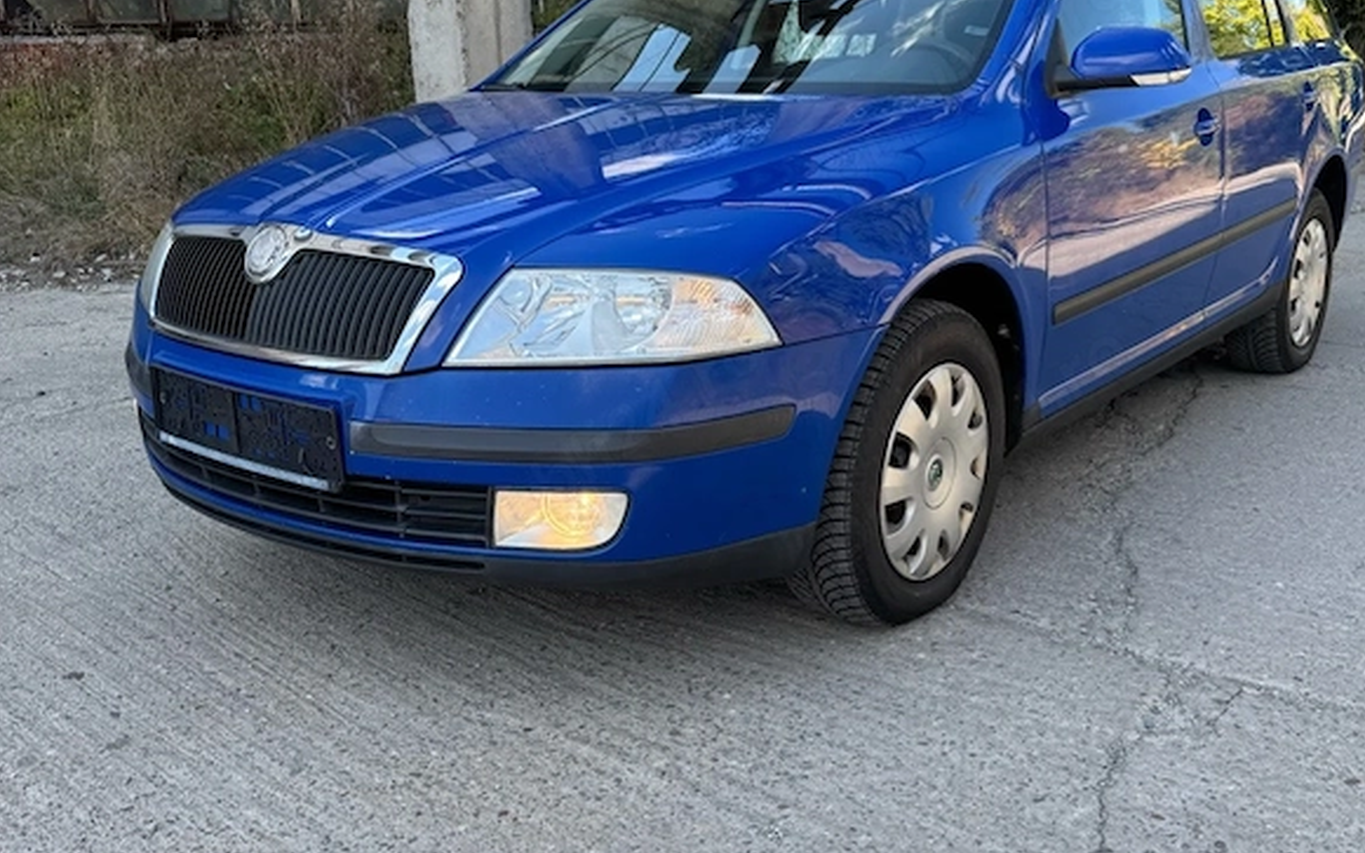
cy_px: 503
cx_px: 702
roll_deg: +2.8
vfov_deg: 36.2
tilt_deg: -17.5
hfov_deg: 55.3
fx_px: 1302
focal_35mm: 35
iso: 80
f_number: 1.78
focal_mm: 6.76
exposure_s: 1/792
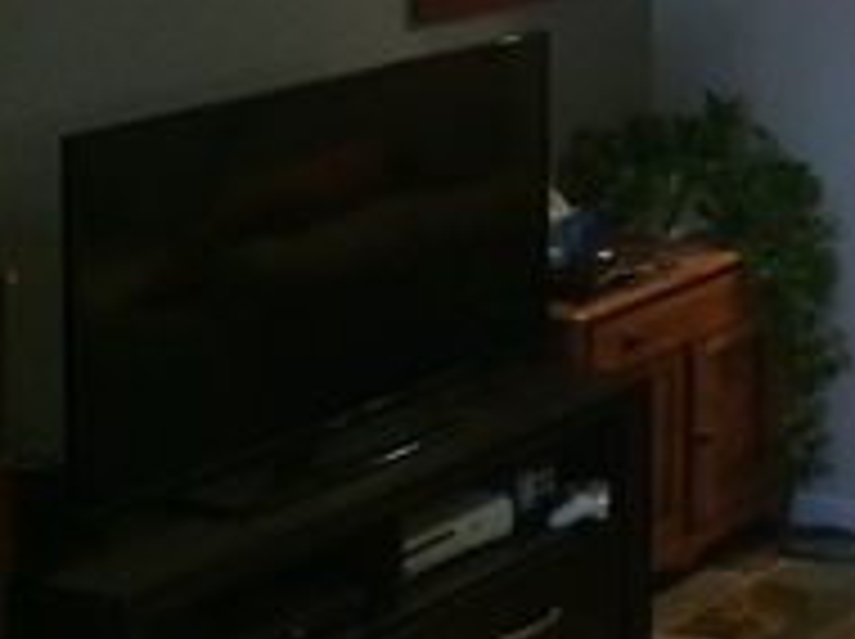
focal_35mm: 102
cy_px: -320
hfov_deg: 16.5
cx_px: 1487
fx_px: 2516
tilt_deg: -1.9
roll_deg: +0.0
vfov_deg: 13.6
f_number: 2.2
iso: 200
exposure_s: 1/30
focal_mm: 4.15
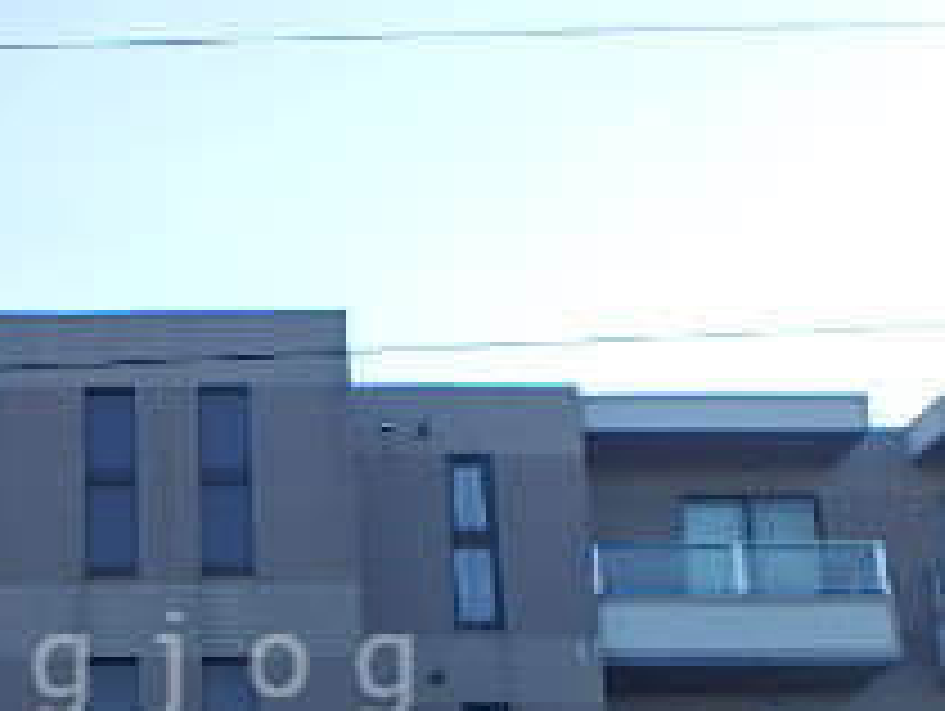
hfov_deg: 29.2
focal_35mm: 64
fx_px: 1749
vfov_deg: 22.3
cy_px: 666
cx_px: 130
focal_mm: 3.7
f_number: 3.5
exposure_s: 1/500
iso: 125
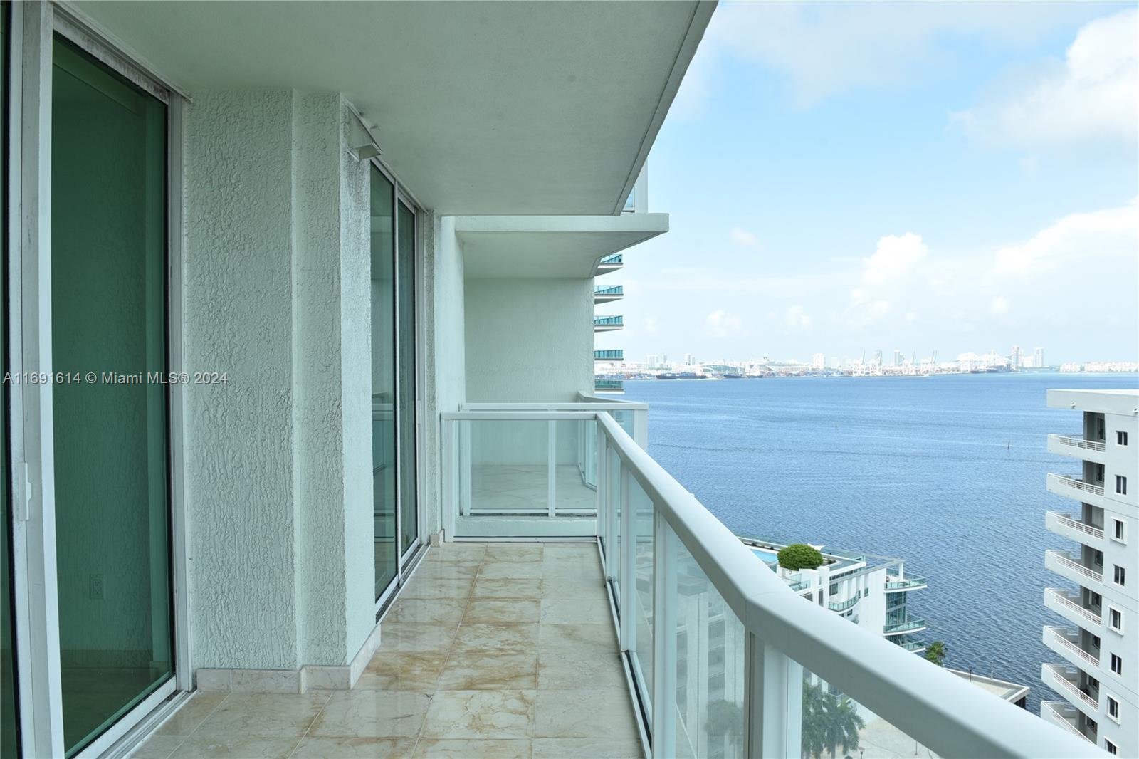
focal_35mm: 24
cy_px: 380
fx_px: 759
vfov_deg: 53.1
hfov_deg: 73.8
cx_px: 570
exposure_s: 1/125
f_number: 10
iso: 250
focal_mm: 24
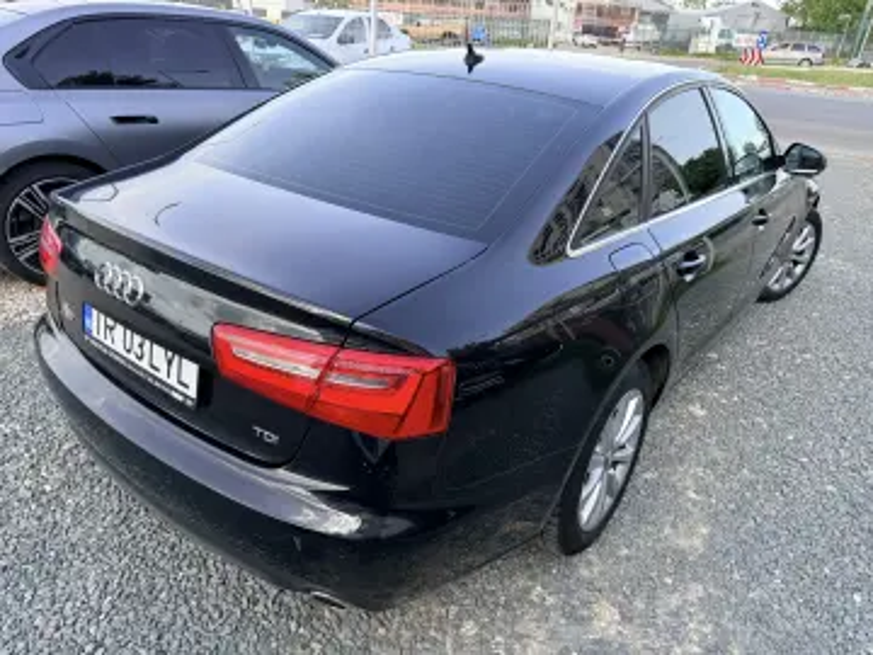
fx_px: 605
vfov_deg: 56.8
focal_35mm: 24
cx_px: 436
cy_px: 328
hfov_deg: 71.6
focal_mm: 6.76
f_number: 1.78
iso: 80
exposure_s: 1/728
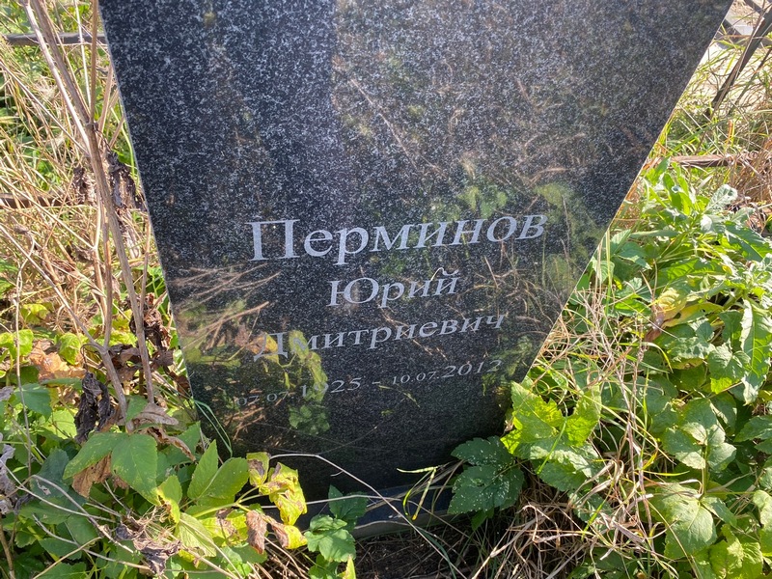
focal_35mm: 26
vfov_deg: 53.1
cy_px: 290
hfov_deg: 67.3
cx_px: 386
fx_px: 580
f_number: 1.8
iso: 32
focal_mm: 4.25
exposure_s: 1/233
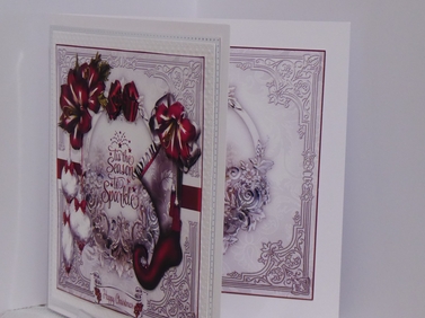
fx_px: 1435
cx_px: 206
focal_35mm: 117
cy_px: 181
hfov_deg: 16.8
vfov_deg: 12.6
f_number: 4.9
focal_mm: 16.1
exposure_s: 1/8
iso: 800
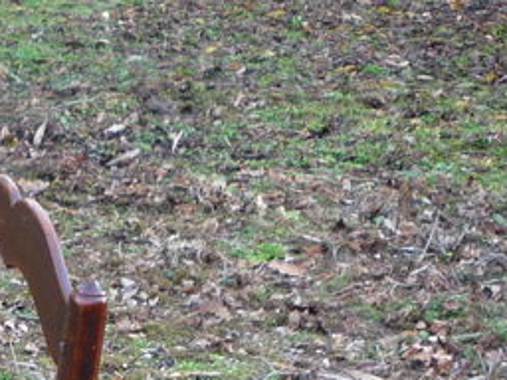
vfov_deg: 11.6
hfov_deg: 16.1
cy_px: 709
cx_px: -127
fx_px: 1714
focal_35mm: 117
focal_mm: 5.2
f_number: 3.3
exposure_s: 1/30
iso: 100
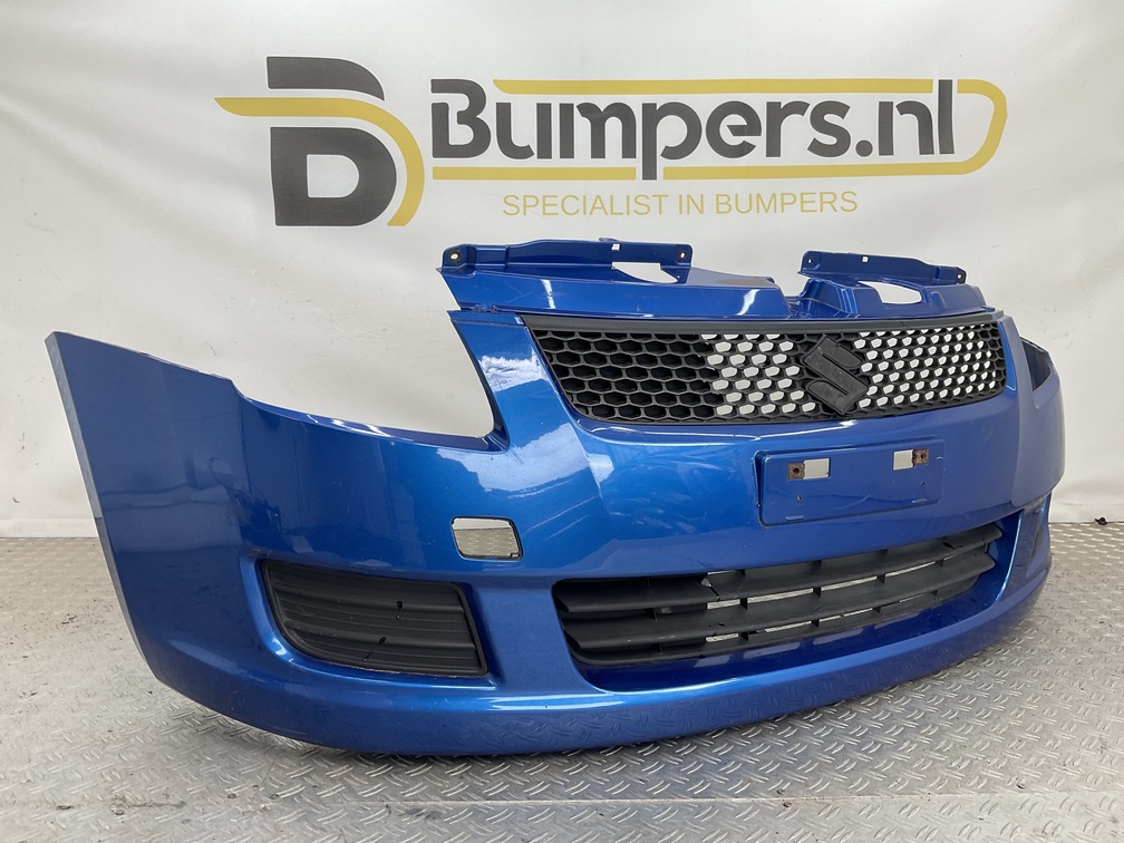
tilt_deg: -7.5
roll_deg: -0.3
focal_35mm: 29
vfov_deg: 48.2
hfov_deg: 61.7
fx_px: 942
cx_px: 562
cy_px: 422
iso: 20
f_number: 1.8
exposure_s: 1/100
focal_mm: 3
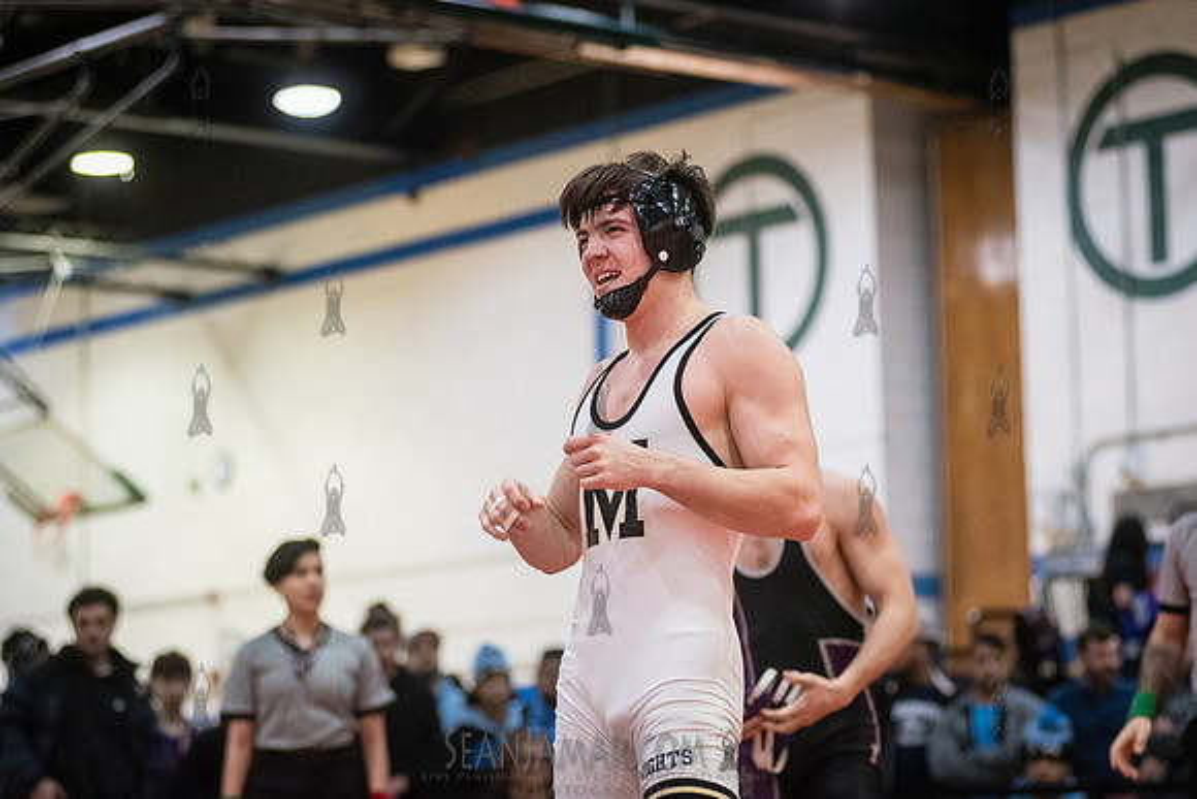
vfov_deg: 12.9
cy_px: 400
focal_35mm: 106
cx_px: 598
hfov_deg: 19.3
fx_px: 3519
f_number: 3.2
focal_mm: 100
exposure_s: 1/500
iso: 8000
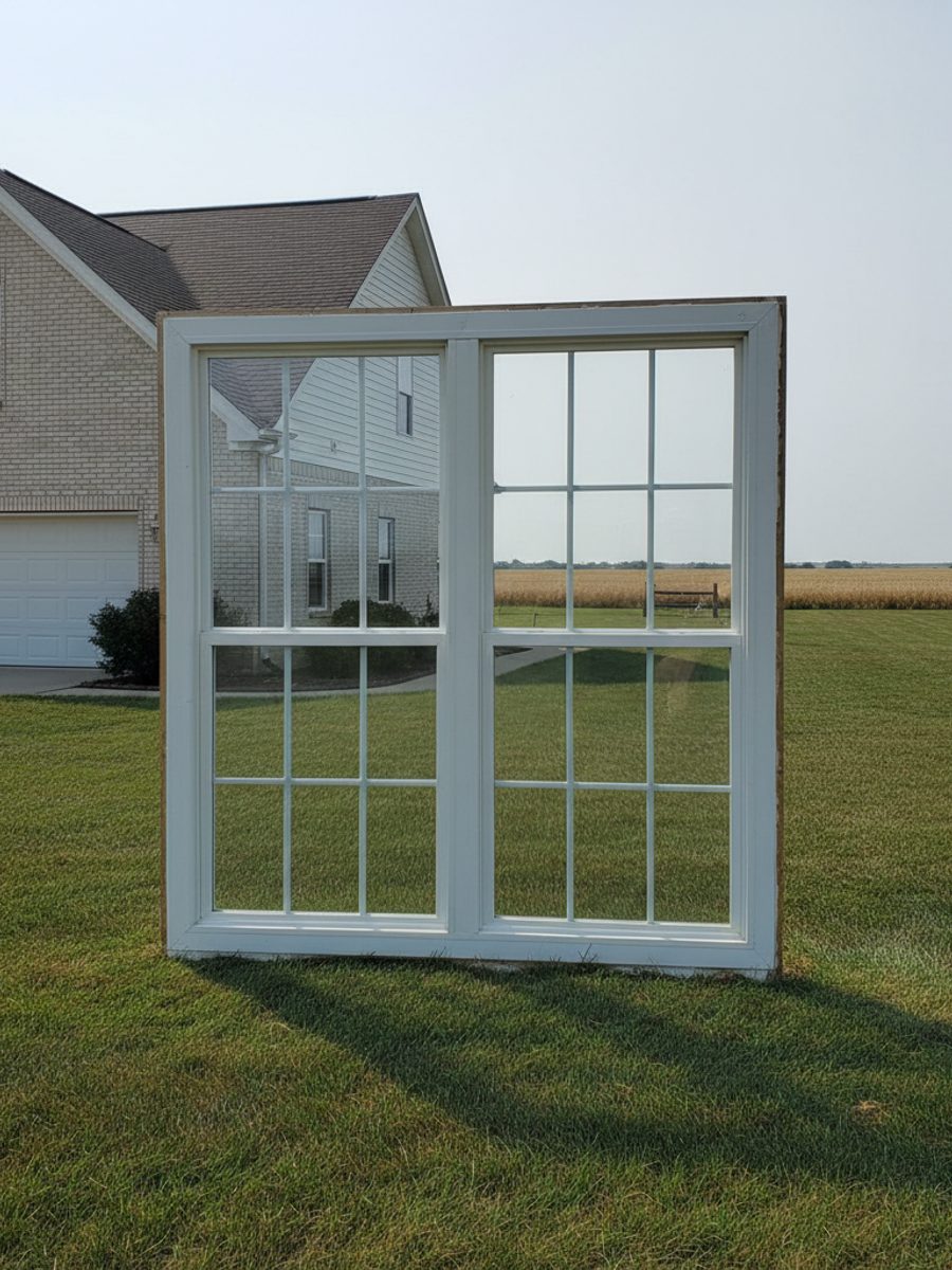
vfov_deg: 71.6
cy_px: 635
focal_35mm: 24
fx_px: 880
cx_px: 476
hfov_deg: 56.8
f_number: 1.78
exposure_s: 1/1403
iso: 558
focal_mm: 6.8
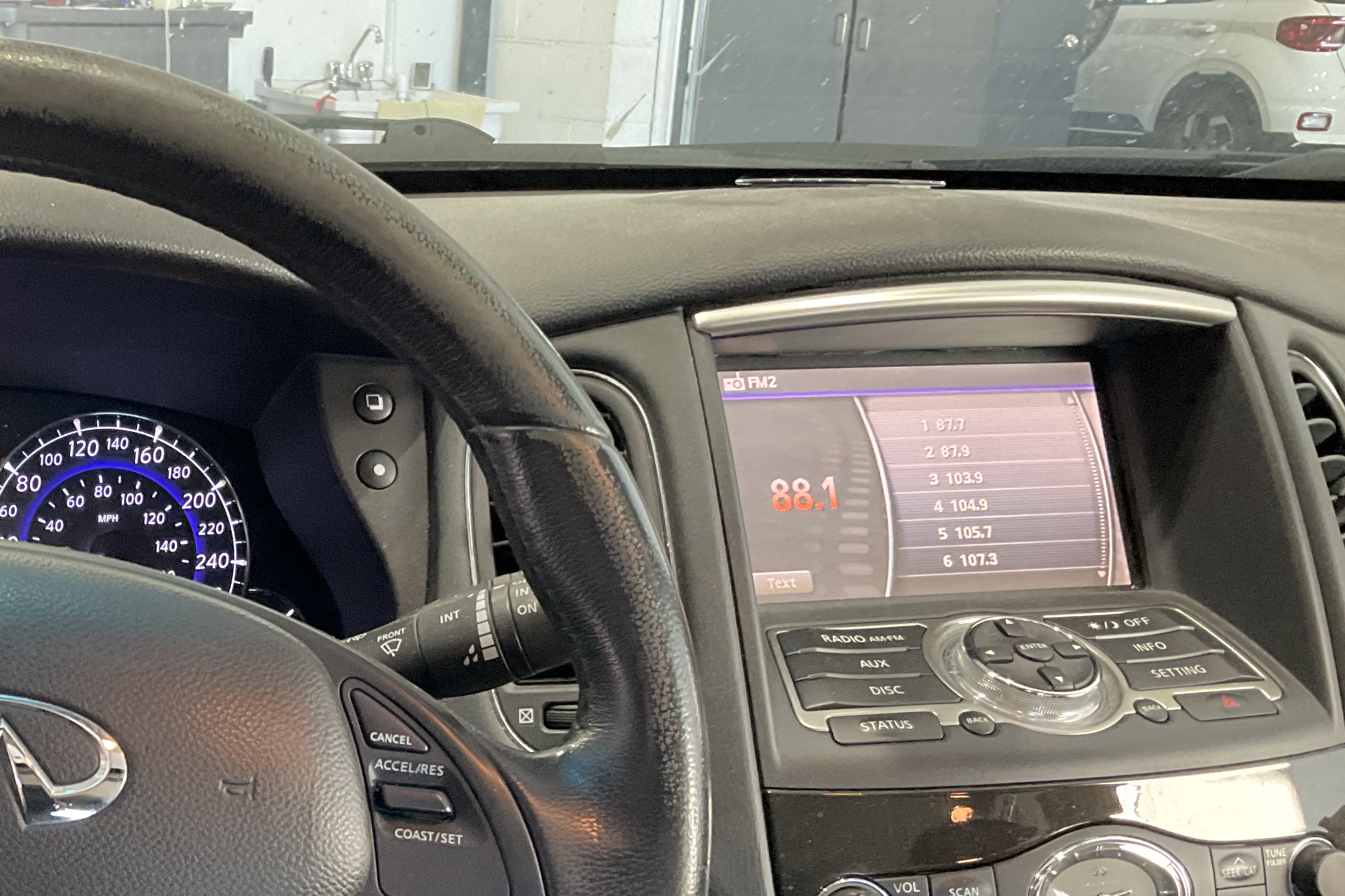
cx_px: 207
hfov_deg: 35.3
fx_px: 2017
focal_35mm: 54
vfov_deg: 24.5
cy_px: 765
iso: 250
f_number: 1.8
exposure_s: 1/60
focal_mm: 3
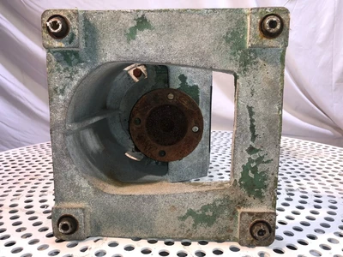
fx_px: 277
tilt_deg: -10.9
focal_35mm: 28
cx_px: 172
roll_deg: +0.0
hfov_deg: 63.4
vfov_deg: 49.7
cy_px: 128
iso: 25
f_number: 1.8
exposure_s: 1/120
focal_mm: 4
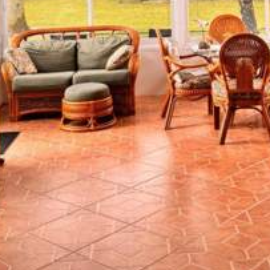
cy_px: -33
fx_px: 591
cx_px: 177
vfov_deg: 23.9
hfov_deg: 25.6
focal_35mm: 67
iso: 80
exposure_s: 1/121
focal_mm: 6.76
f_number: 1.78
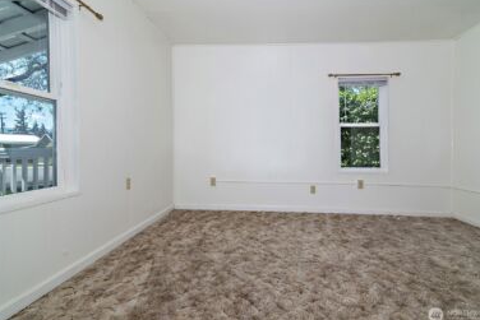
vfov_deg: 70.5
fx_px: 227
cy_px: 156
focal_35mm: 17
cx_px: 246
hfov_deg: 93.2
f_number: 8
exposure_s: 1/160
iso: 200
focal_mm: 16
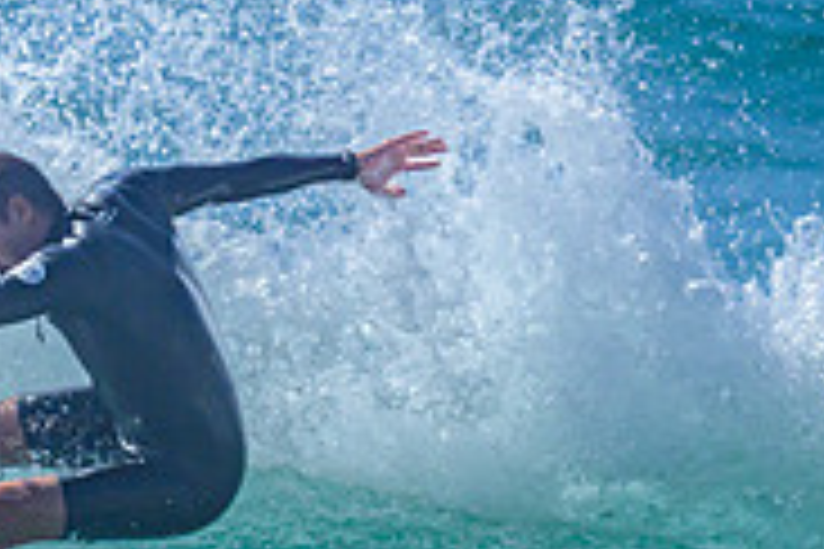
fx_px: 80036
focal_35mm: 3497
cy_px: 510
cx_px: -268
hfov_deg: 0.6
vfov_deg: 0.4
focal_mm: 800
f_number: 6.3
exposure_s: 1/3200
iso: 360
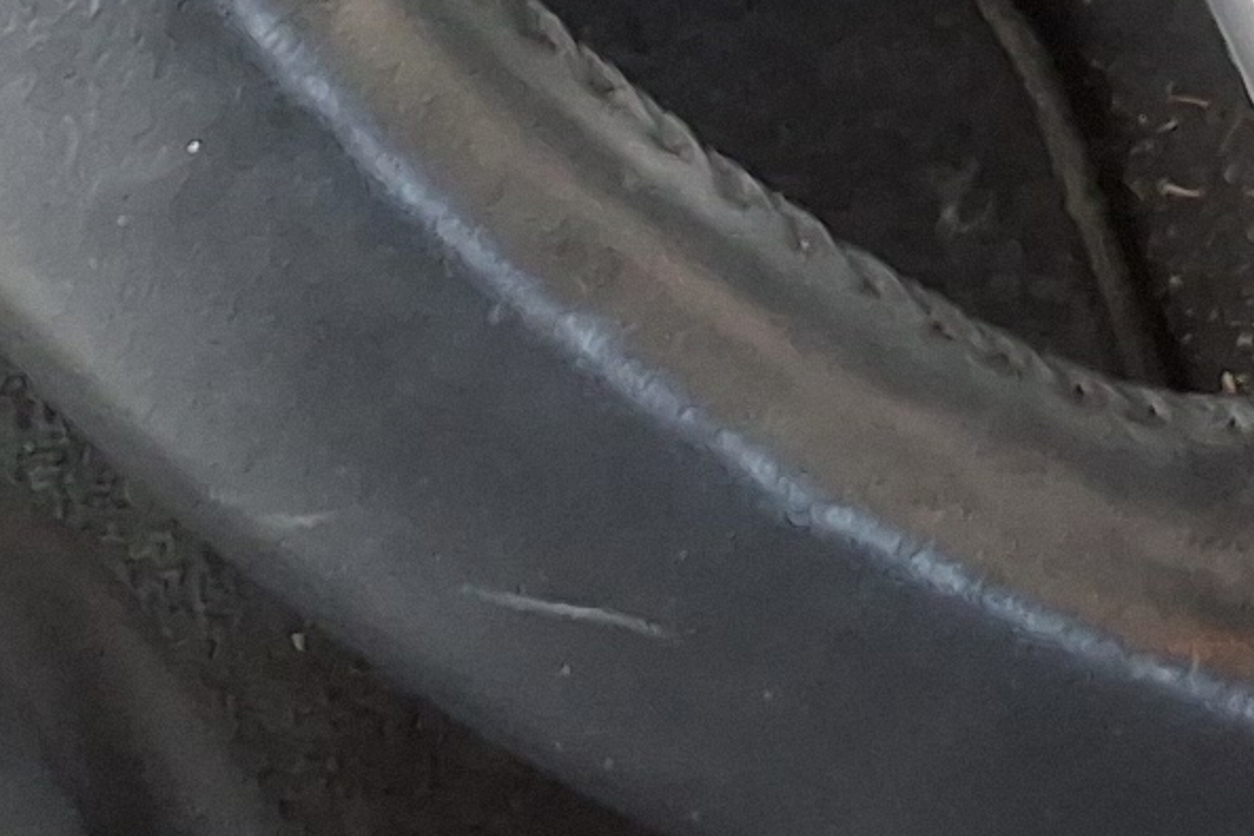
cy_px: -1256
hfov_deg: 12.7
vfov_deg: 7.9
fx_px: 5573
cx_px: 1303
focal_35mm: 160
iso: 160
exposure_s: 1/40
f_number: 1.9
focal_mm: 2.91
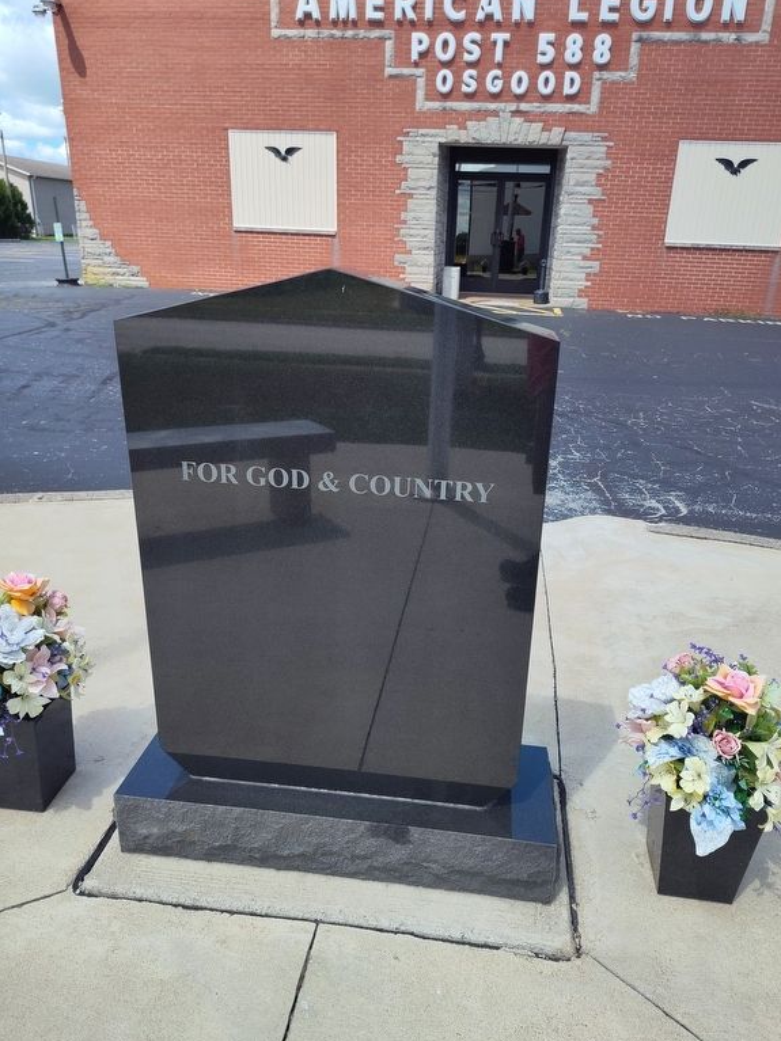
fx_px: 722
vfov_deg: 71.6
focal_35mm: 24
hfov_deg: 56.8
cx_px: 406
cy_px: 527
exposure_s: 1/1073
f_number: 1.8
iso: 100
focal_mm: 5.56
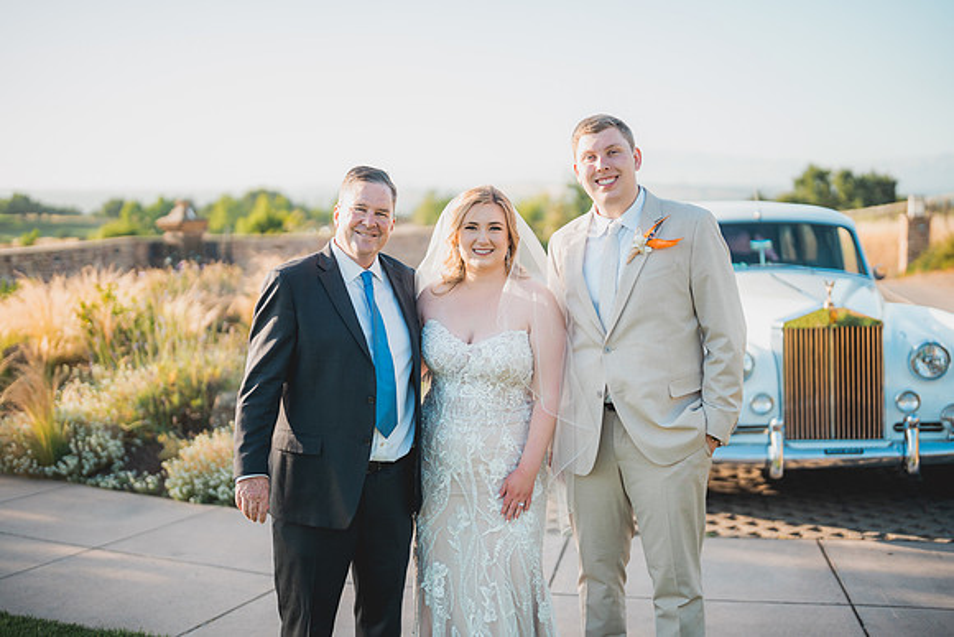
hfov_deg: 39.6
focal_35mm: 50
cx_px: 477
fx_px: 1325
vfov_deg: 27.0
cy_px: 318
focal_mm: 50
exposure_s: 1/3200
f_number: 1.2
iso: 200
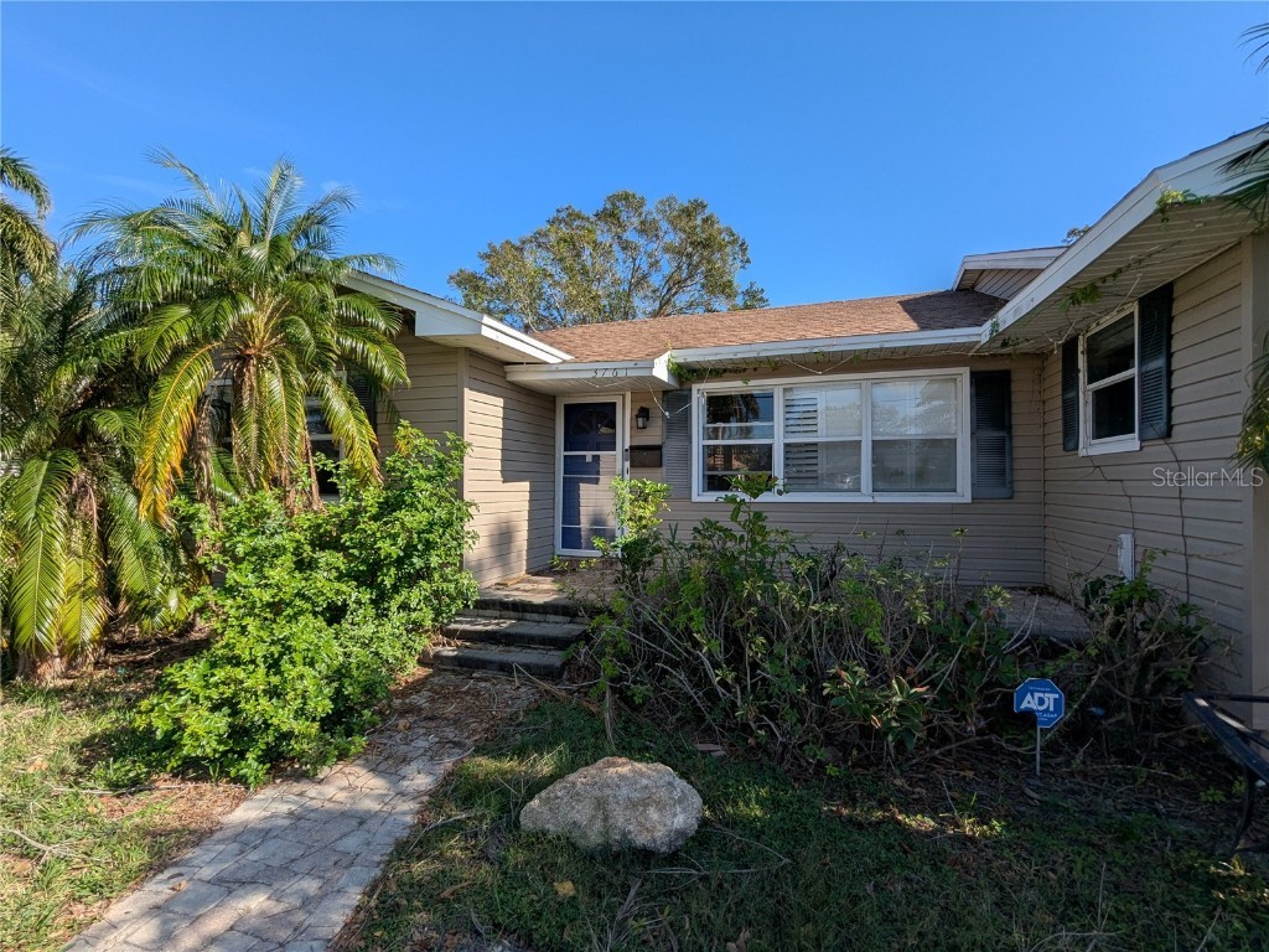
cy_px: 476
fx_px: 587
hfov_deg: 94.5
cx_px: 634
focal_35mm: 16
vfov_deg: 78.1
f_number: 2.2
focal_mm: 2.35
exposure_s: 1/1387
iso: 43
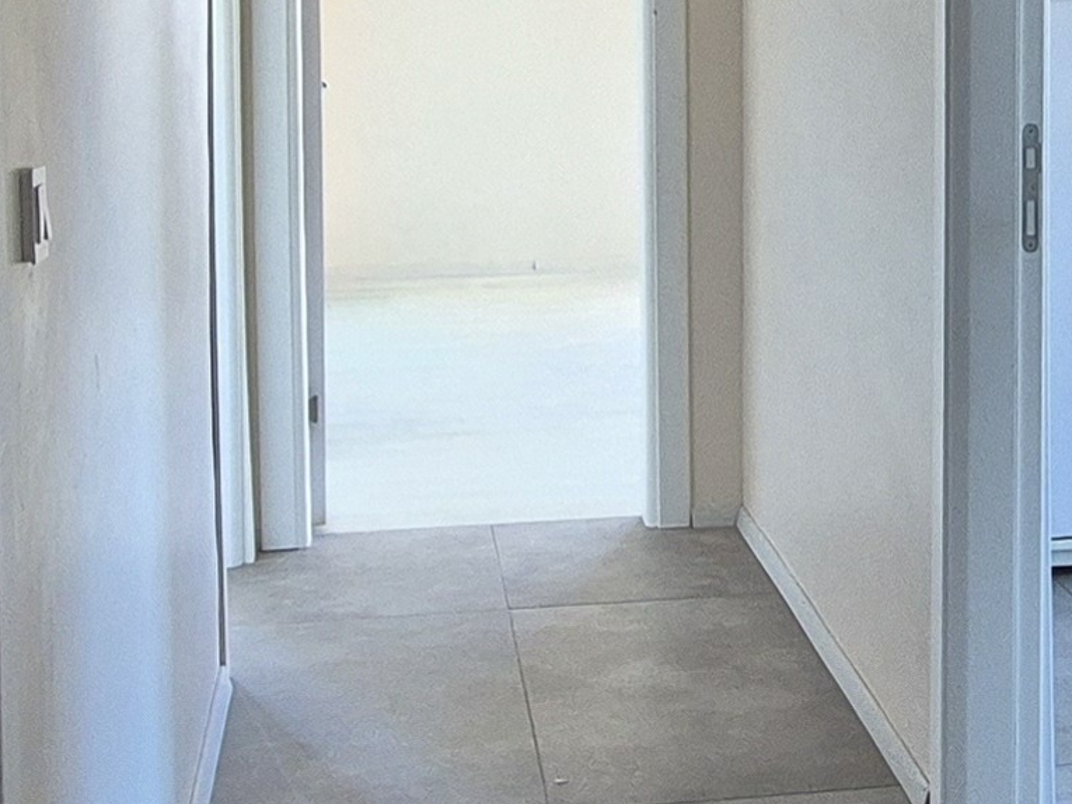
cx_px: 904
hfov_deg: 27.8
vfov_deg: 21.1
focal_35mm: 68
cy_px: 55
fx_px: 2106
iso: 400
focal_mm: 2.2
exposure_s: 1/50
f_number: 2.2
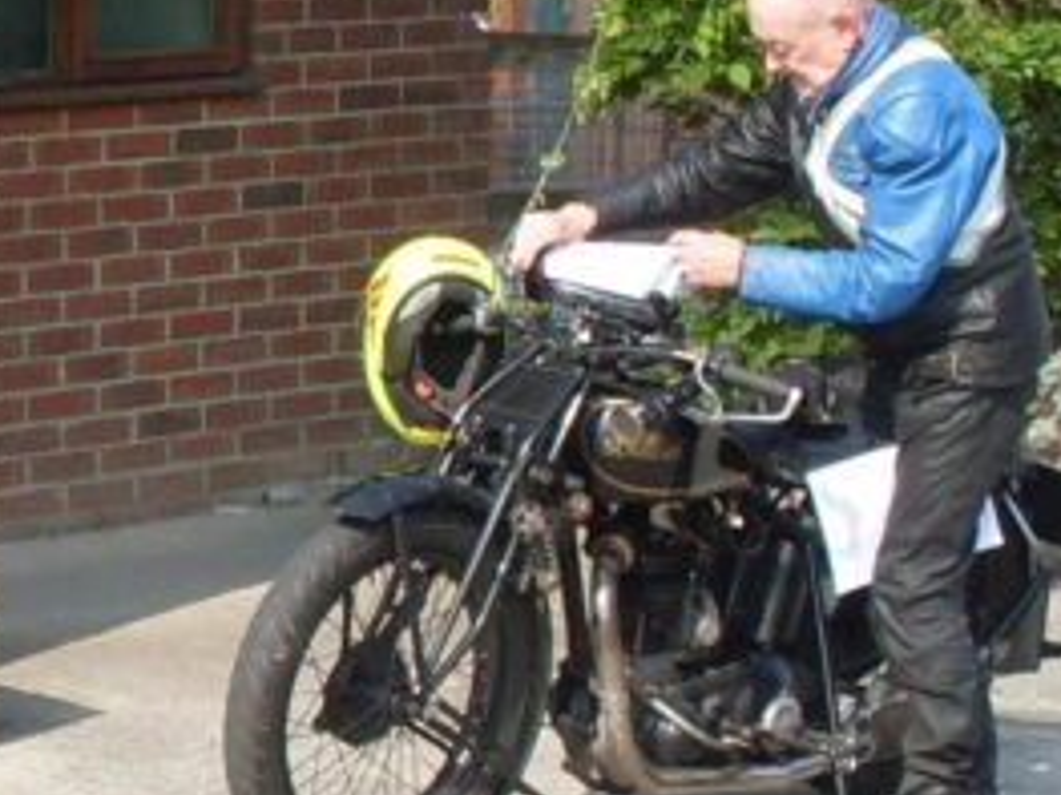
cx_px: -416
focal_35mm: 148
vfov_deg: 10.0
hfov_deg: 12.8
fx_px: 4534
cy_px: 484
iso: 80
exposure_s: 1/125
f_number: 8.4
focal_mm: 6.3
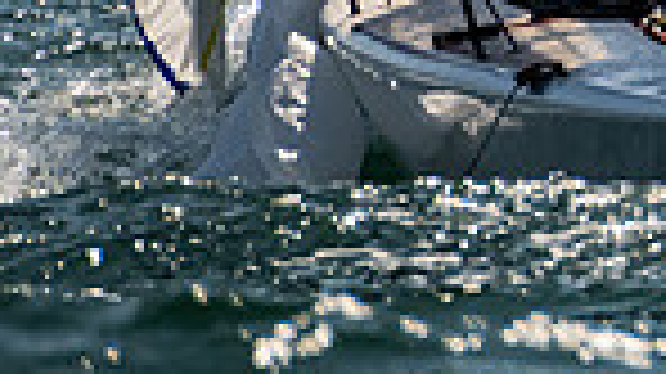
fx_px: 39653
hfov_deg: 1.0
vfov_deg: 0.5
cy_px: -522
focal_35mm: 2247
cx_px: 1224
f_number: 8
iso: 500
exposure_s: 1/4000
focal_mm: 400
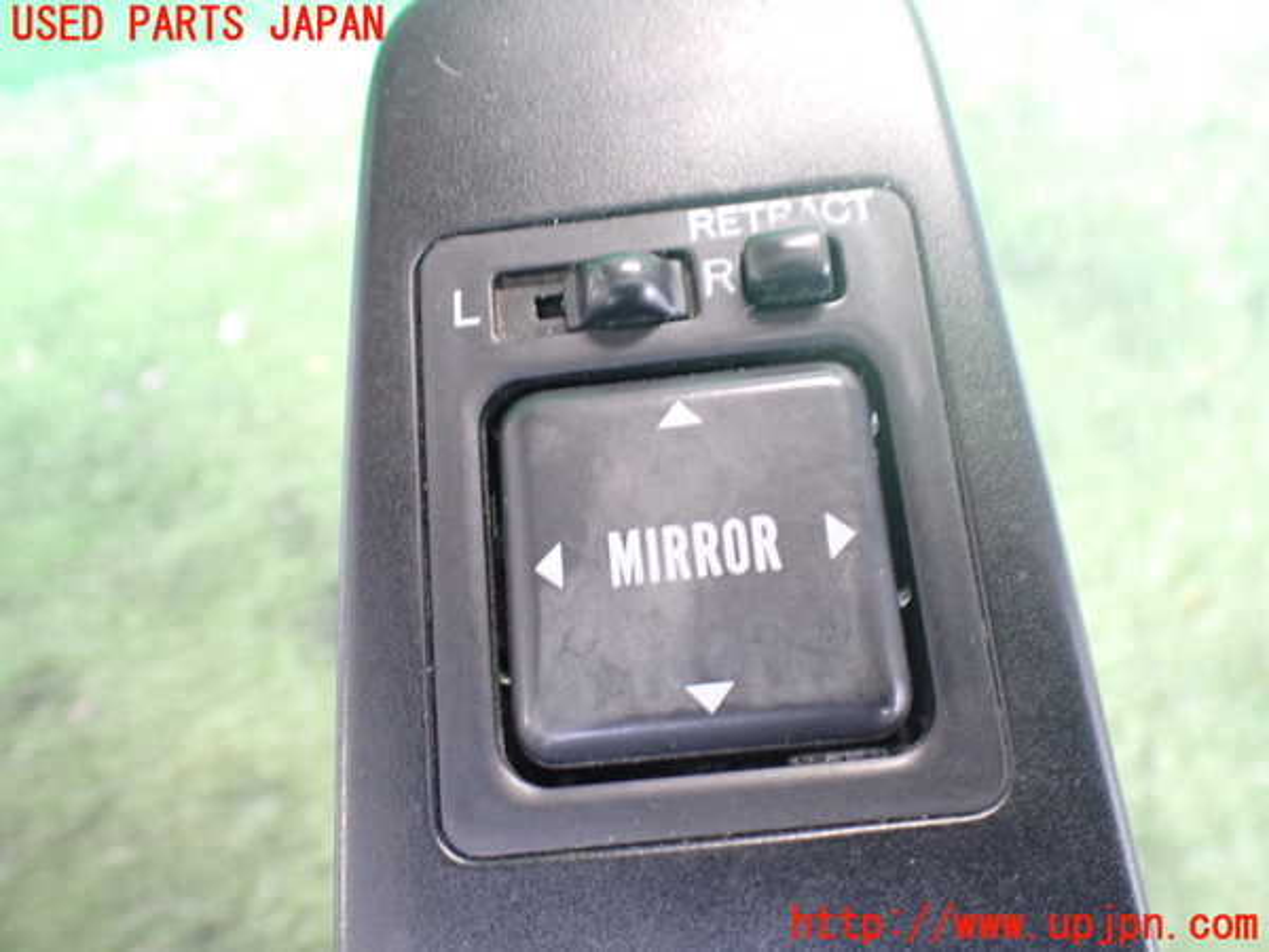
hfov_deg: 60.0
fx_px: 1100
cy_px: 476
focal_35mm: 30
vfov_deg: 46.8
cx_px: 634
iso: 800
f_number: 2.3
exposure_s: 1/40
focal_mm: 5.4
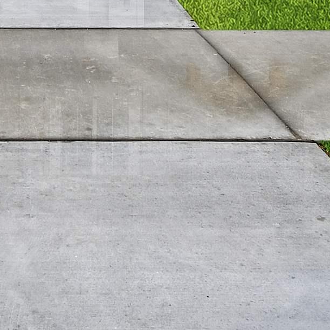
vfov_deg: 21.7
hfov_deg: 25.5
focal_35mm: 64
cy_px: -188
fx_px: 690
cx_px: -4
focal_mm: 10
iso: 250
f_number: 10
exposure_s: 1/25
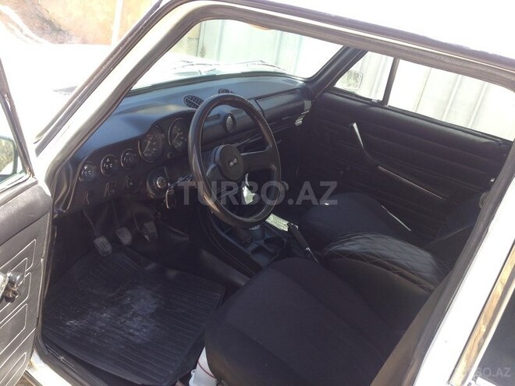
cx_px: 258
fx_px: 491
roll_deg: -11.4
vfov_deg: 42.9
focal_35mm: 33
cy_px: 193
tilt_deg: -24.9
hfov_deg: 55.4
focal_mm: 4.12
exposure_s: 1/122
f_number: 2.4
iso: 50
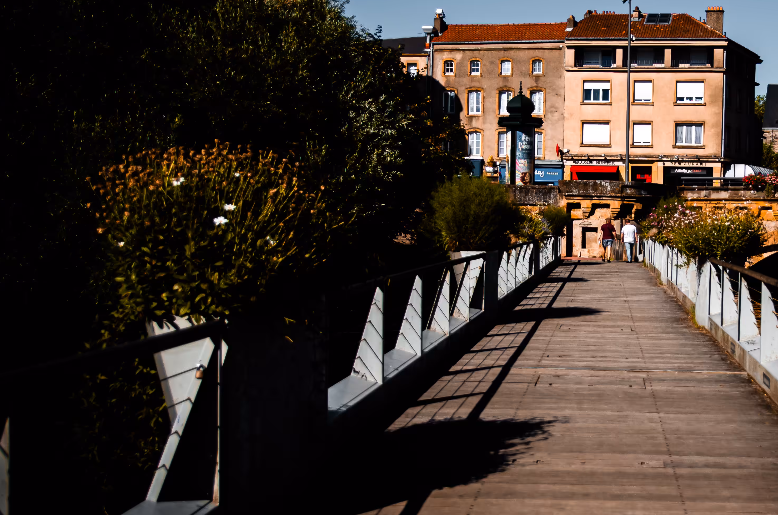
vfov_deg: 24.5
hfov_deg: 35.4
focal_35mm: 55
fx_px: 1186
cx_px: 594
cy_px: 241
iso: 200
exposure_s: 1/4000
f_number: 2.8
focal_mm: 22
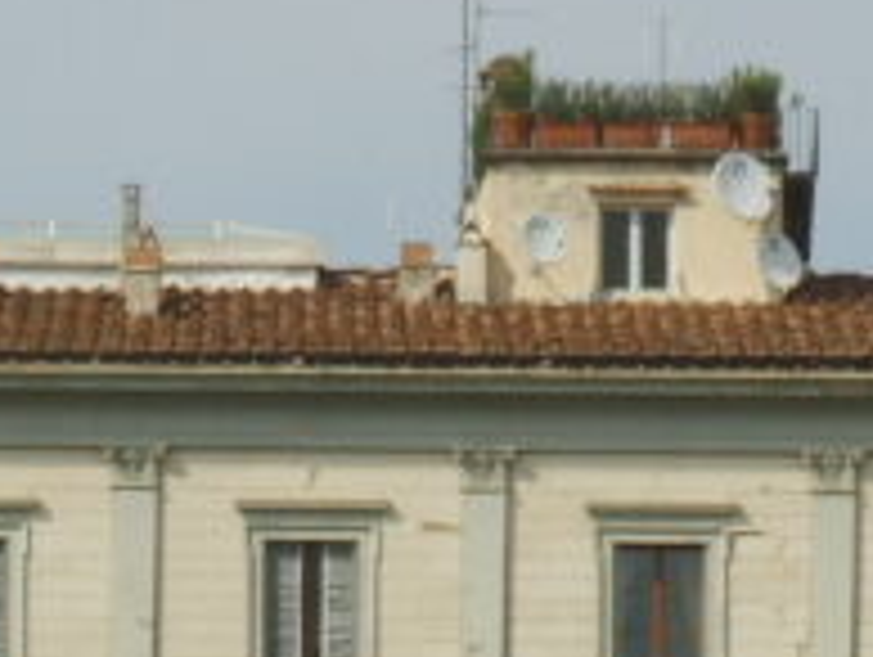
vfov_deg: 3.2
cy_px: 1156
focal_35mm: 462
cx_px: 603
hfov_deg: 4.3
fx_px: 11666
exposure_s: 1/250
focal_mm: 19.8
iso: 50
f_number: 8
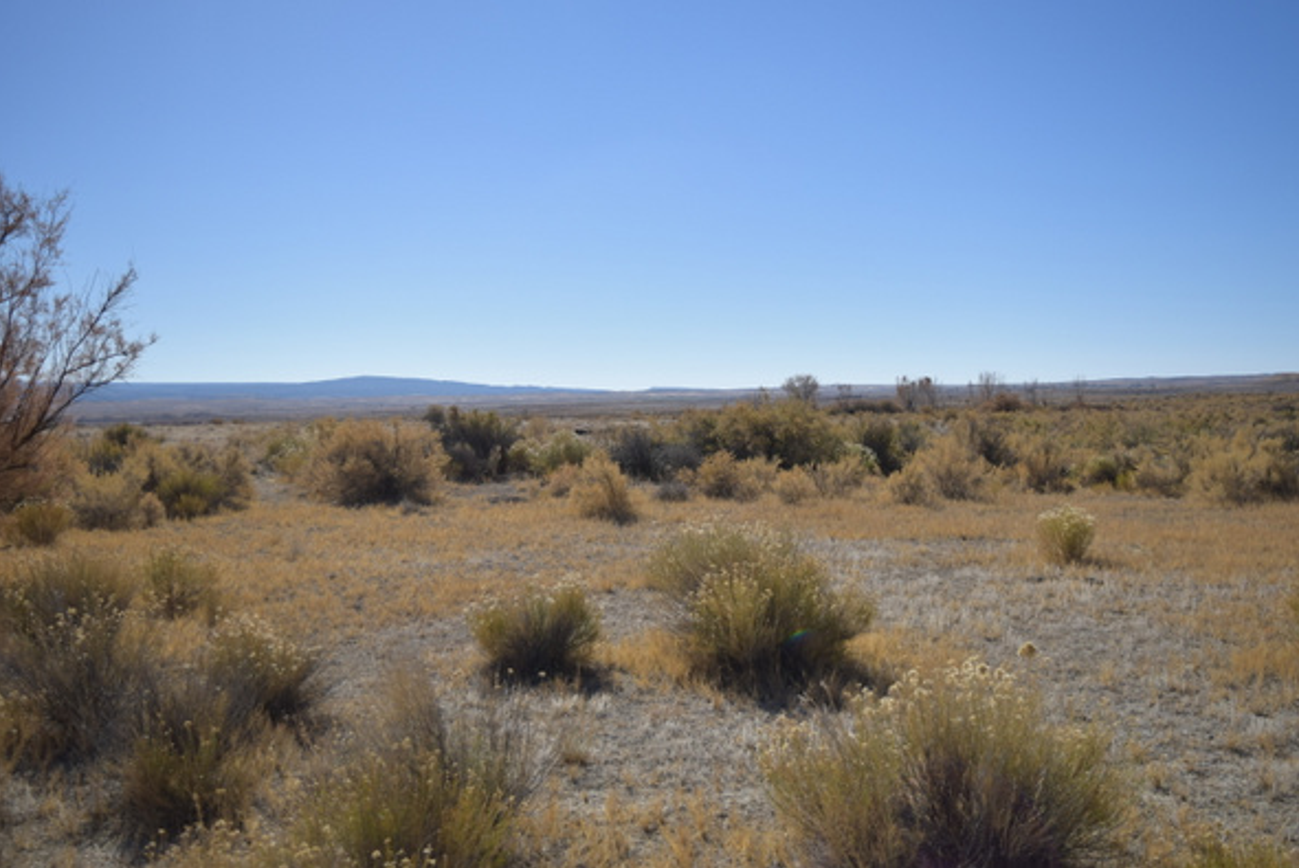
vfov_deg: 34.2
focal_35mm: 39
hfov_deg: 49.5
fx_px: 1408
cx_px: 684
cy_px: 400
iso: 200
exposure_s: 1/4000
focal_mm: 24
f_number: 4
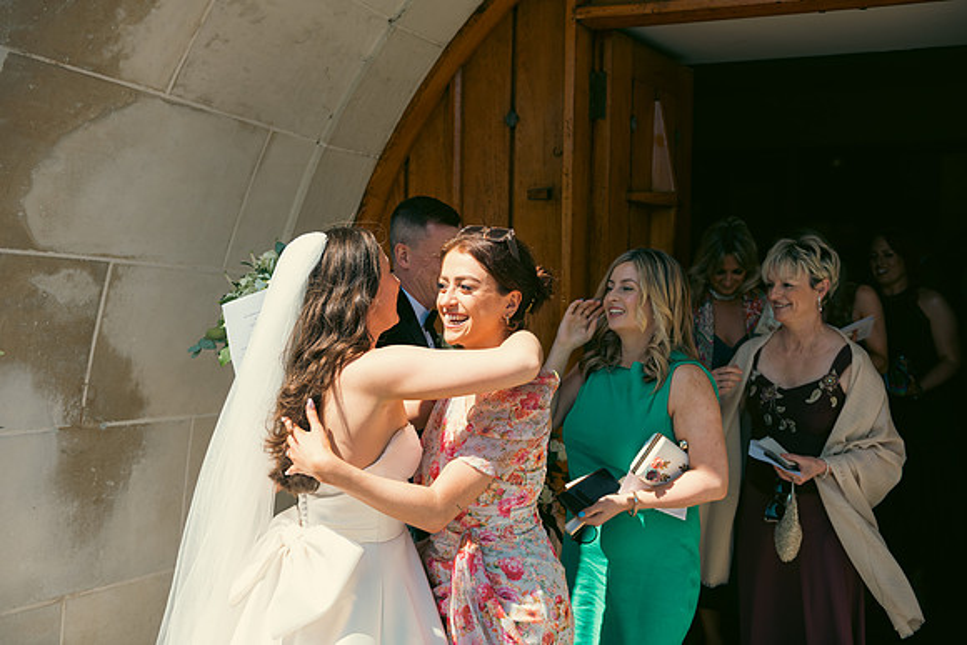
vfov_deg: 33.4
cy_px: 322
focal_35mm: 40
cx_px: 484
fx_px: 1075
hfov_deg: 48.4
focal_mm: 40
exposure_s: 1/800
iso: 100
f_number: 3.5
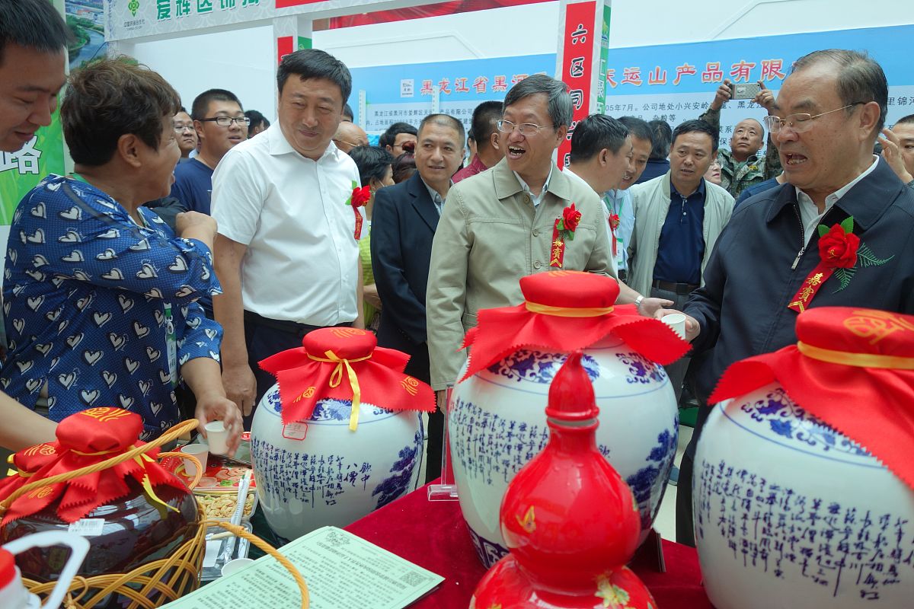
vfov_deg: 46.4
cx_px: 457
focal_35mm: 28
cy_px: 304
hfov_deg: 65.5
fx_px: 711
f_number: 2.8
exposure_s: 1/100
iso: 125
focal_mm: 10.4
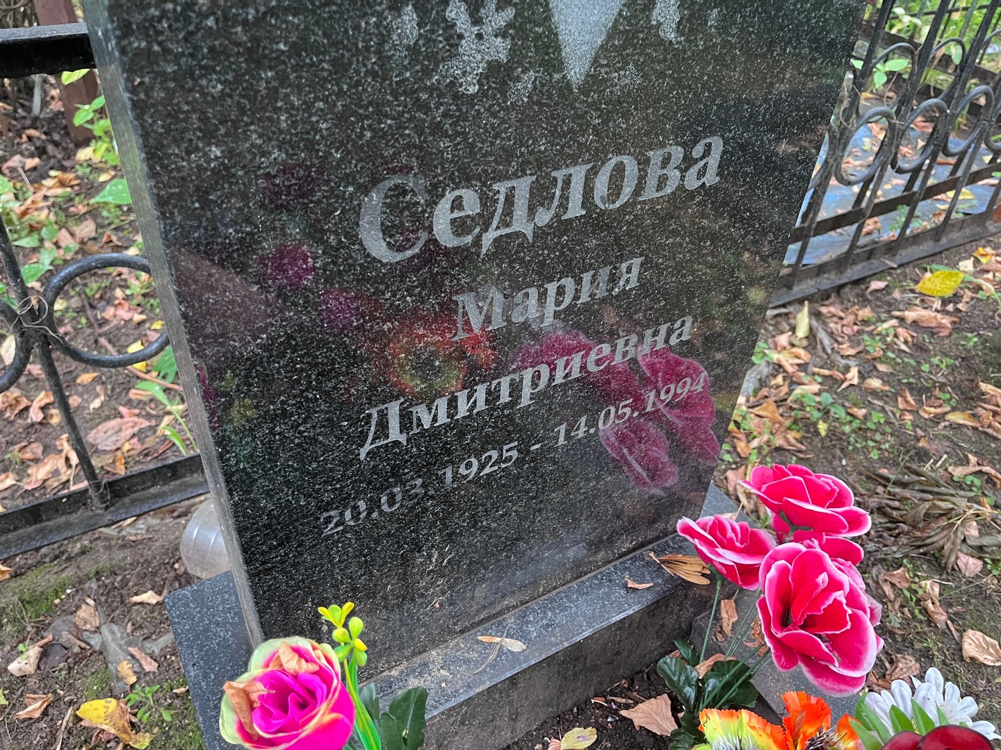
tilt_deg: -39.8
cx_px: 500
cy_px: 375
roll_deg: -2.3
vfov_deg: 53.1
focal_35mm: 26
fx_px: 752
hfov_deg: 67.3
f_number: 1.6
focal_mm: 5.1
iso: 400
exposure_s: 1/60
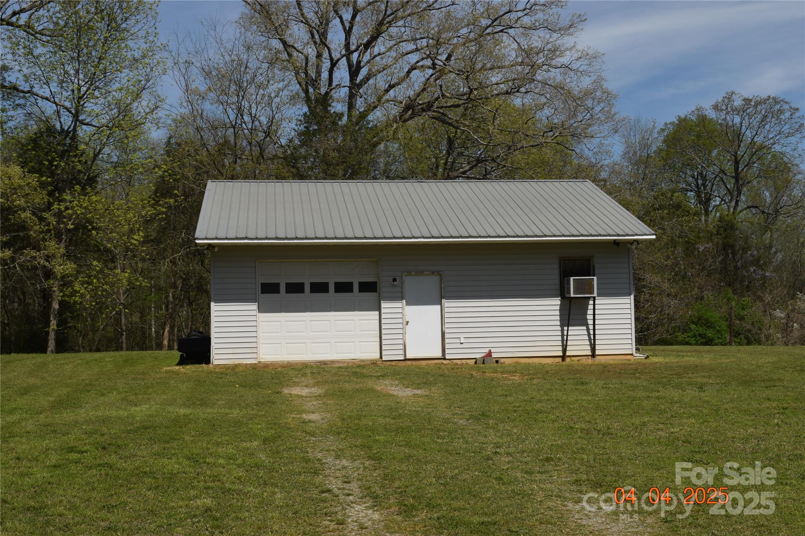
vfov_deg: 30.8
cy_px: 268
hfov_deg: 45.0
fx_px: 973
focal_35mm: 44
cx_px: 402
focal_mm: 29
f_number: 16
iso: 100
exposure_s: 1/200
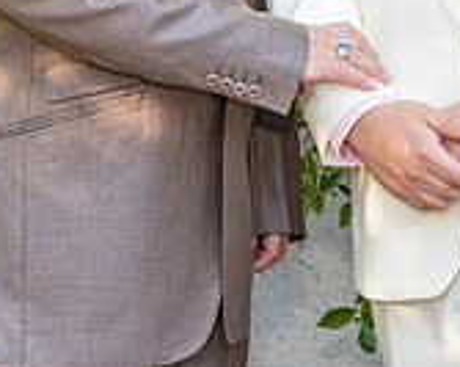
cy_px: -66
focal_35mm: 194
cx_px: 455
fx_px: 2637
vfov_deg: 7.9
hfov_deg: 9.9
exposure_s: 1/125
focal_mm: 48
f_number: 5
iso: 320
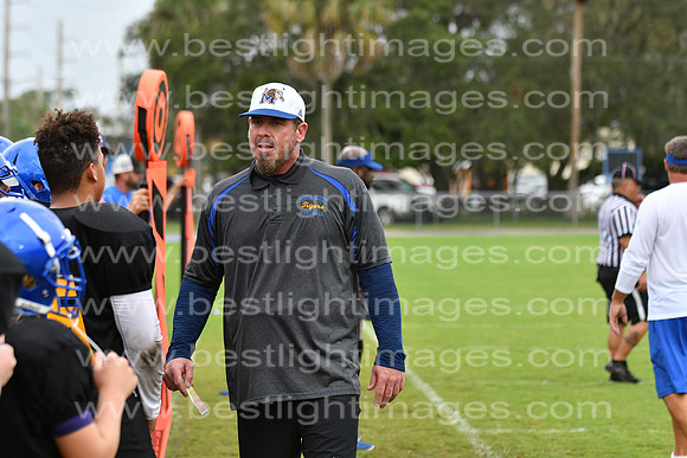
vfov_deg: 6.5
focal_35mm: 210
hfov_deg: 9.8
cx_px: 344
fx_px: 4008
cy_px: 229
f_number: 3.5
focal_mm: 140
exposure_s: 1/2000
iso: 800
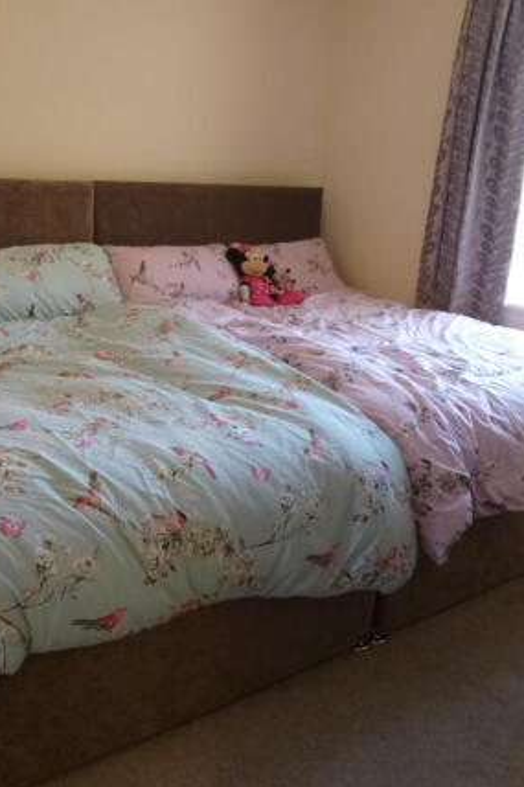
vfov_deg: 55.8
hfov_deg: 38.6
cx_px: 192
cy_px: 400
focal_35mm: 34
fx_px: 743
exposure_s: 1/50
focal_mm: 4.3
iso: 400
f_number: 3.3
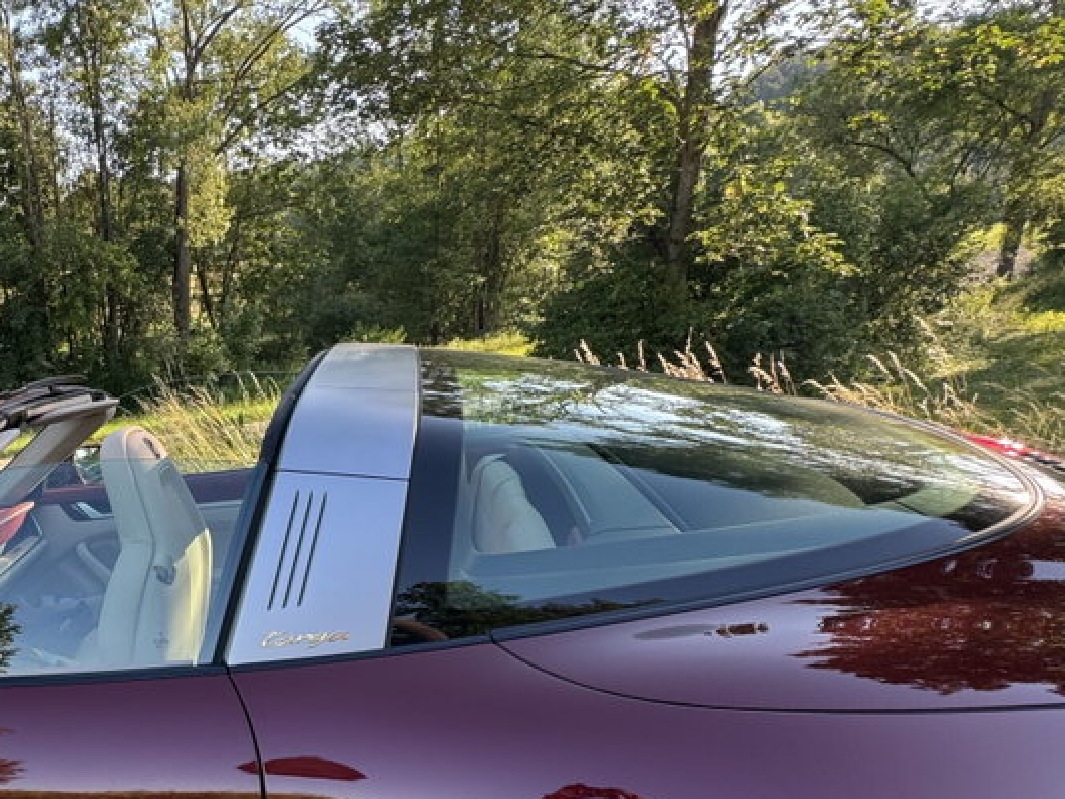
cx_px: 140
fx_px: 830
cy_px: 630
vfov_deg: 48.6
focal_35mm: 27
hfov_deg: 57.7
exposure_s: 1/170
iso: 40
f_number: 2.2
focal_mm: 2.22
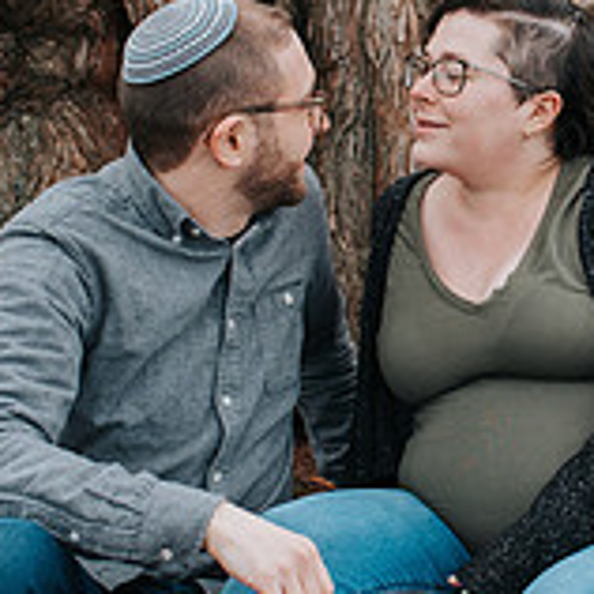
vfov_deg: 16.0
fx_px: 2116
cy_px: 273
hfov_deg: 15.8
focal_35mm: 109
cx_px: 553
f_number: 3.2
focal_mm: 35
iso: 560
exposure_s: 1/800
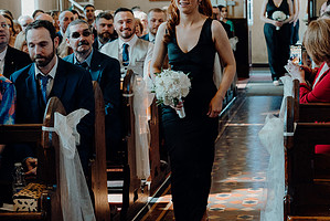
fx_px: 872
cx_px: 204
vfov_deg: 14.4
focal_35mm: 95
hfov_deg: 21.4
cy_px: 65
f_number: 3.5
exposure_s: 1/200
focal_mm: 49
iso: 2000
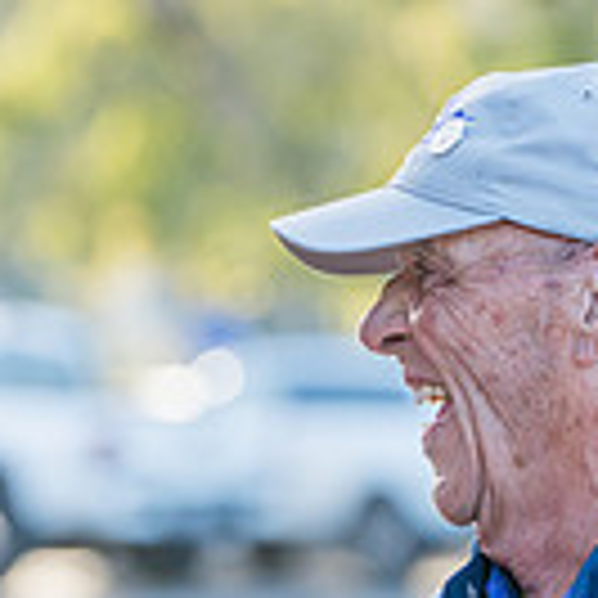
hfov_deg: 4.3
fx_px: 7974
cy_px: 618
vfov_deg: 4.3
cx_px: 171
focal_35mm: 408
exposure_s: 1/640
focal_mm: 110
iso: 500
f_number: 3.2
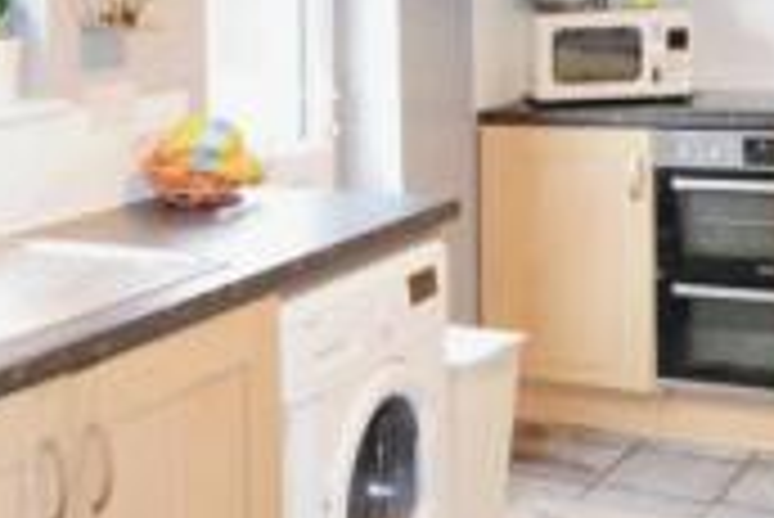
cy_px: 218
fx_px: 1354
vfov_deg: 21.6
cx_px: 295
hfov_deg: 31.8
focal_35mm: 63
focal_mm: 11
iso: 2500
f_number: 3.2
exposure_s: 1/200
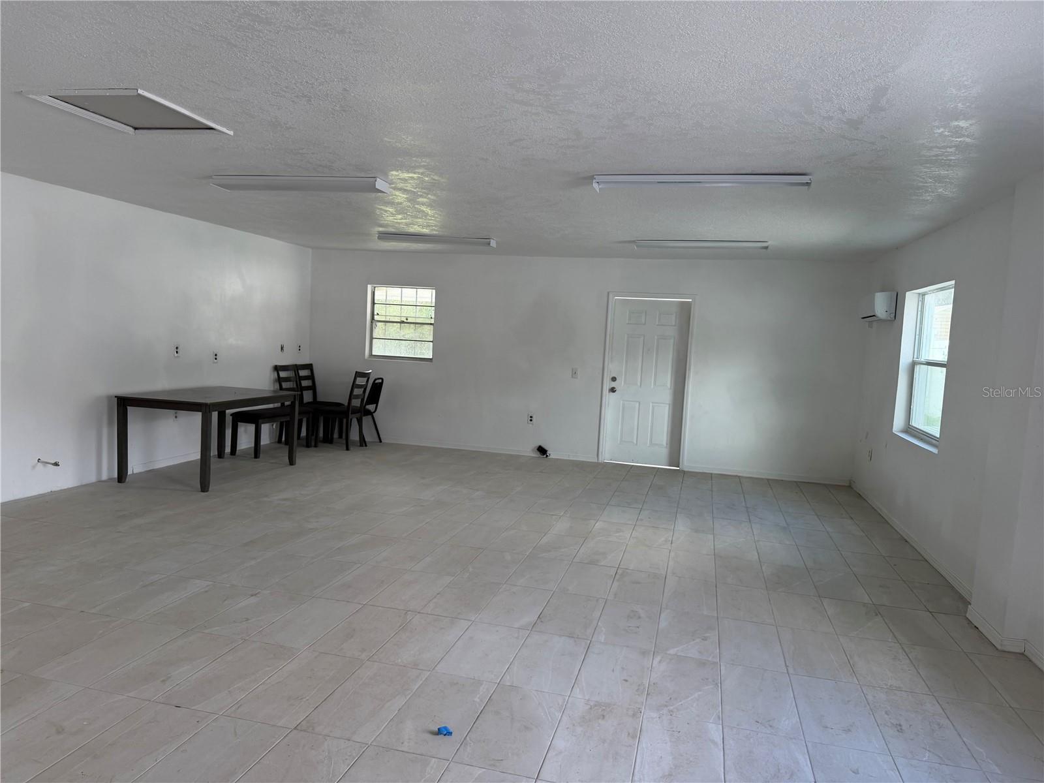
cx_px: 522
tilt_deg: -3.7
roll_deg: -3.0
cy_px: 392
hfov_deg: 71.6
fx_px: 724
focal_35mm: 24
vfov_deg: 56.8
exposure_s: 1/190
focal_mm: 6.76
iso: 100
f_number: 1.78
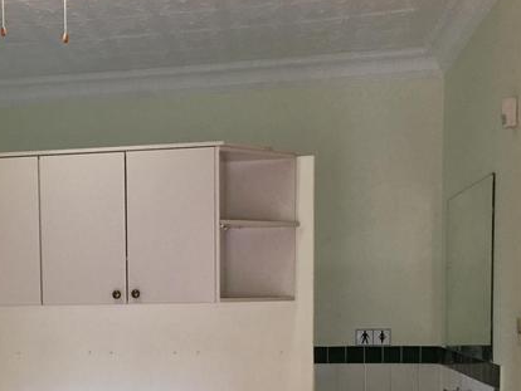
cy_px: 366
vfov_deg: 25.2
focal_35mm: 56
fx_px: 843
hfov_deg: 33.4
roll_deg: +0.0
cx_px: 109
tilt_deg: -2.9
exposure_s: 1/17
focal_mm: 4.15
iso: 64
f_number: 2.2
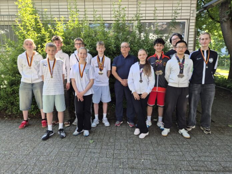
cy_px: 87
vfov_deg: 58.9
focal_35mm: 23
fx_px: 154
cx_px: 116
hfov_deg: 73.9
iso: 40
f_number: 1.8
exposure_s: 1/180
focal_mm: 5.4
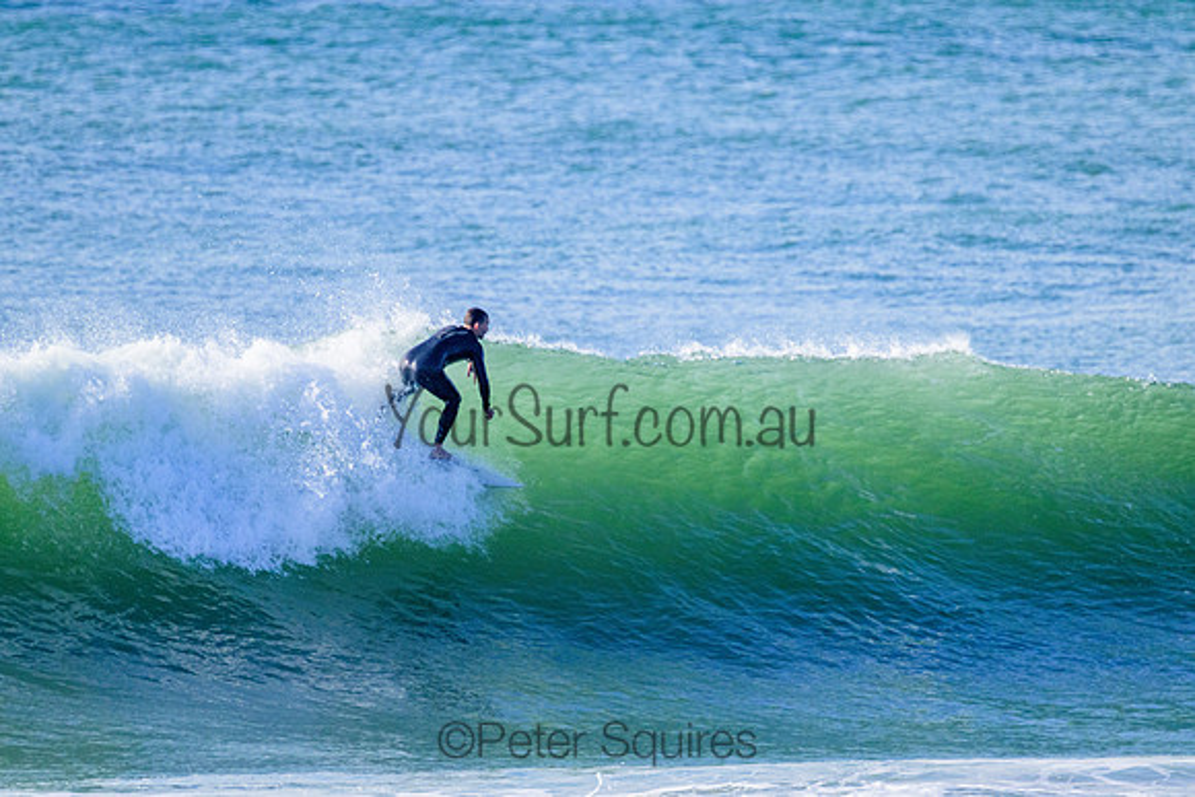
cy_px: 398
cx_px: 598
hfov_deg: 2.6
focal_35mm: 800
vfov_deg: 1.7
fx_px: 26561
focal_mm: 800
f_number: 11
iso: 2500
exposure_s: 1/2000
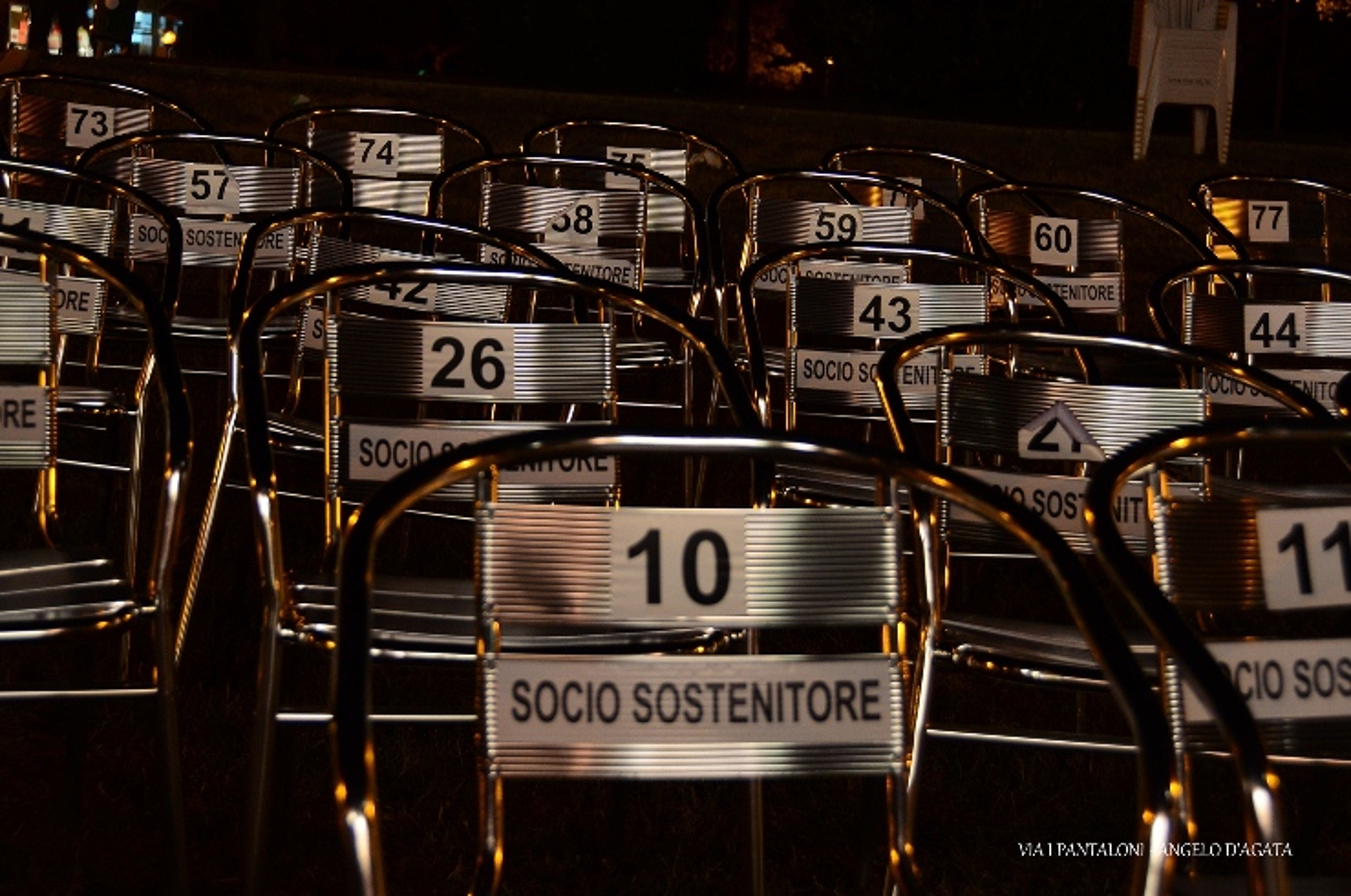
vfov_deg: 22.5
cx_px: 676
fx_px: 2248
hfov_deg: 33.5
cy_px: 448
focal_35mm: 60
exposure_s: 1/2.5
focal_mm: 40
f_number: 4.5
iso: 800
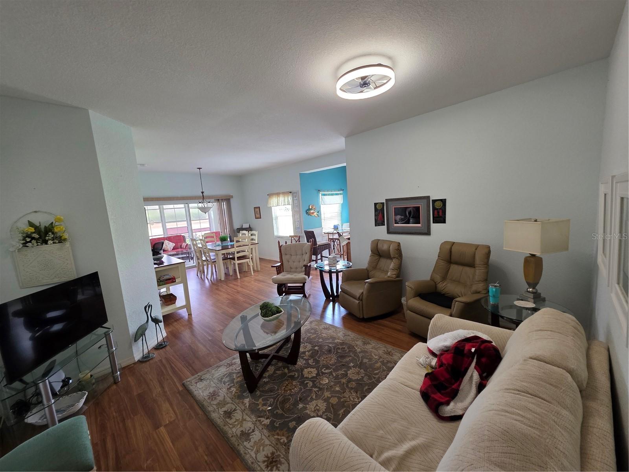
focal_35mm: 13
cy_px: 236
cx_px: 314
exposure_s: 1/60
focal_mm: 2.2
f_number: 1.9
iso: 200
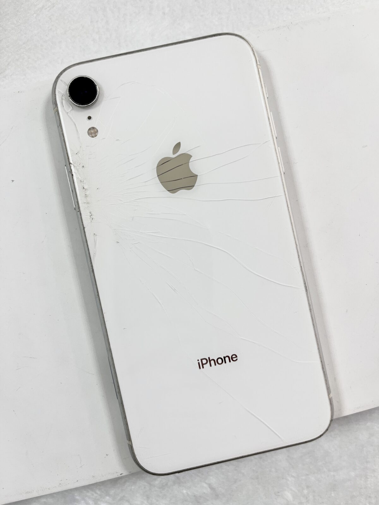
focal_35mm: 26
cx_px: 190
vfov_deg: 67.3
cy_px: 252
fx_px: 380
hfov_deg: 53.1
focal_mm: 5.1
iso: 32
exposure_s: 1/120
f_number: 1.6
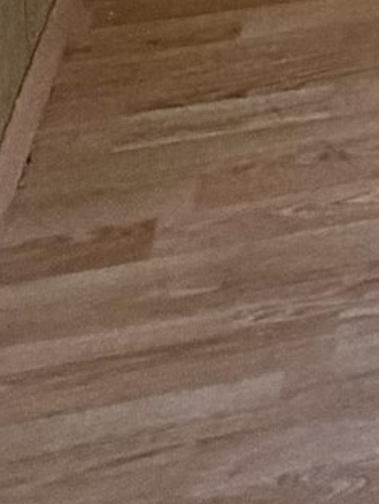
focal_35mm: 103
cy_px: -736
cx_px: 953
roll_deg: -2.7
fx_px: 1503
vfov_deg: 13.4
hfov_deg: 11.5
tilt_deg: -10.4
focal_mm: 2.22
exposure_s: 1/60
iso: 800
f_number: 2.2
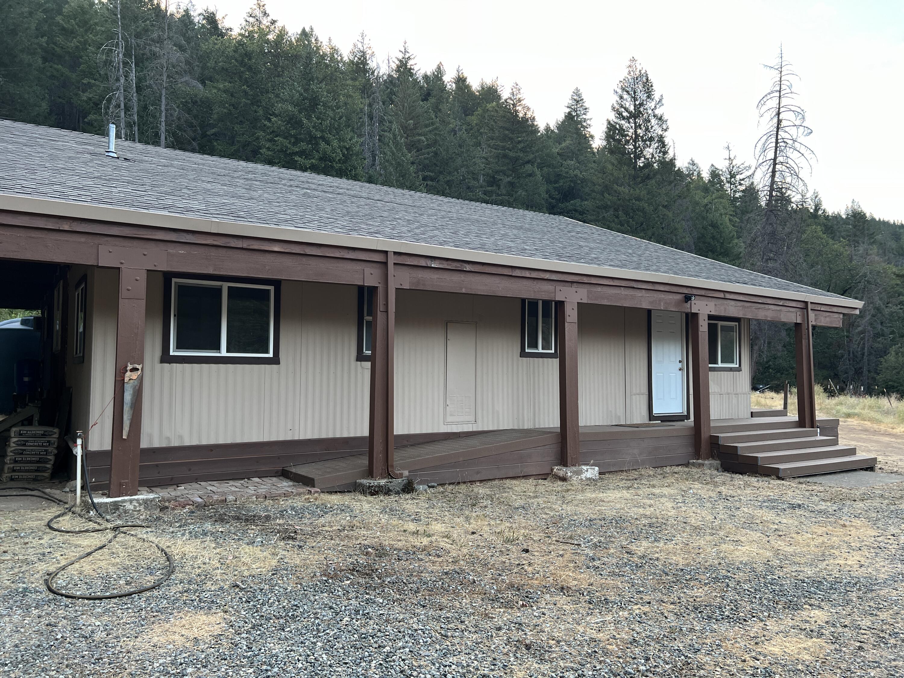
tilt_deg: +3.2
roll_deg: +0.5
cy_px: 339
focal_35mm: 26
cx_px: 452
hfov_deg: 67.3
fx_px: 679
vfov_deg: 53.1
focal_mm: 5.7
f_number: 1.5
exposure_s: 1/121
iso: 125
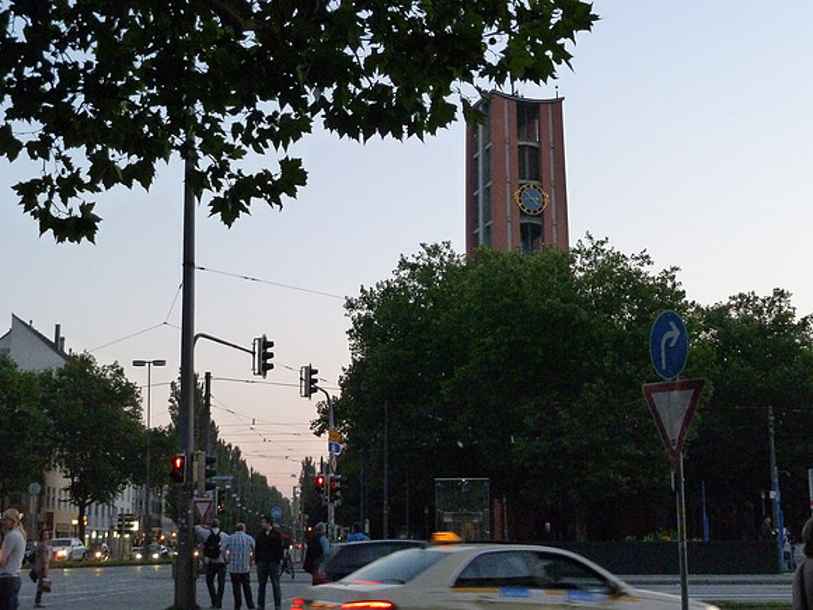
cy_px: 305
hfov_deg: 34.9
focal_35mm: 55
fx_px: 1292
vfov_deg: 26.6
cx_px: 406
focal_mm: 9.1
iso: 800
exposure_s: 1/40
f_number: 3.9
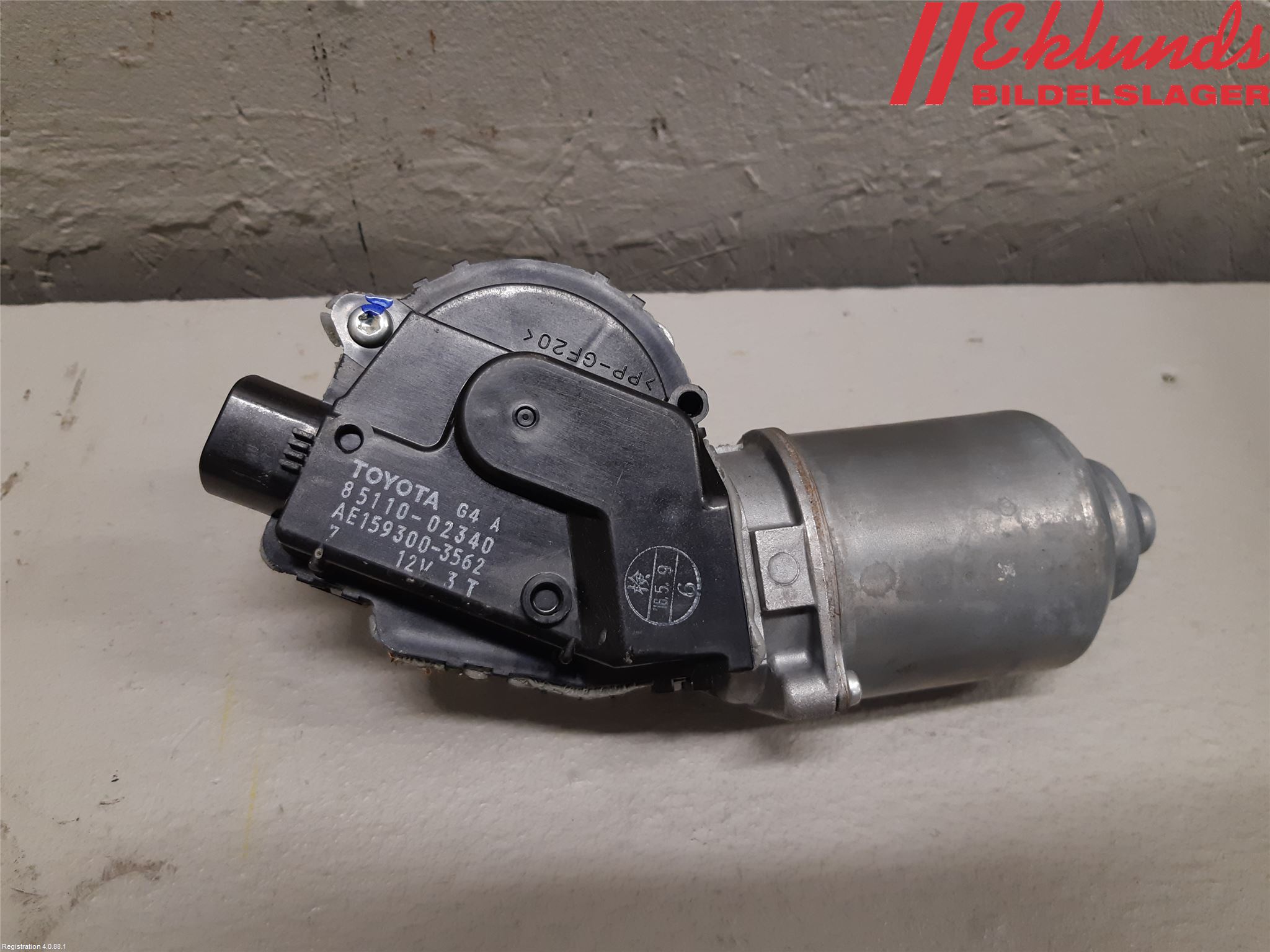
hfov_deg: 67.3
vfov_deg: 53.1
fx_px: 954
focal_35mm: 26
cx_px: 635
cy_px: 476
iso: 125
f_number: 1.7
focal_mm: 3.93
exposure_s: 1/50
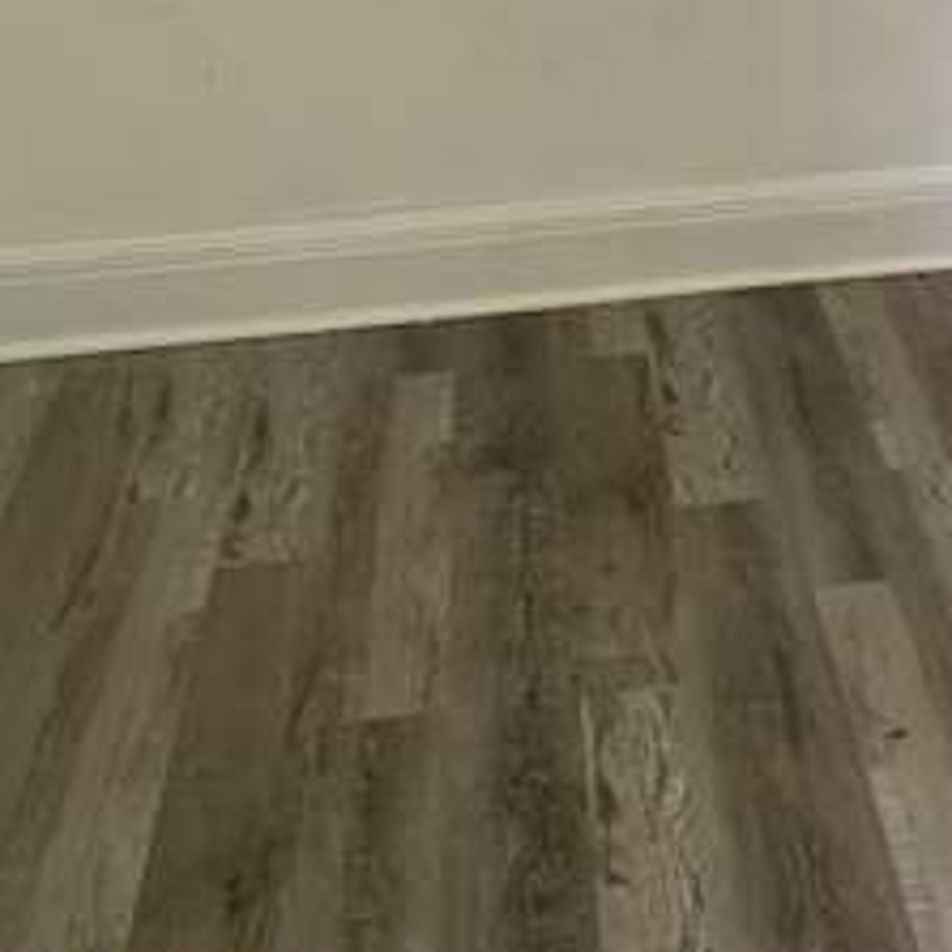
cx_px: 884
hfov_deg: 25.2
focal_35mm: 66
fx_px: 2054
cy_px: -213
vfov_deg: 23.6
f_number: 1.8
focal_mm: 4.25
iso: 125
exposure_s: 1/60
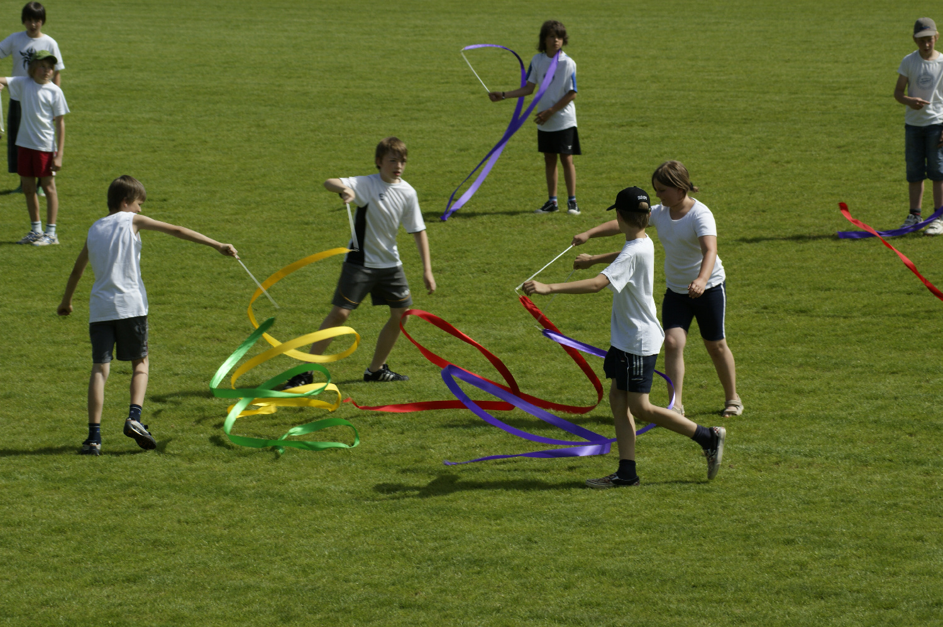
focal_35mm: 180
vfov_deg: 7.6
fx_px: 4712
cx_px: 472
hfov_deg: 11.4
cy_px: 314
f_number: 9
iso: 100
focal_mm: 120
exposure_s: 1/250
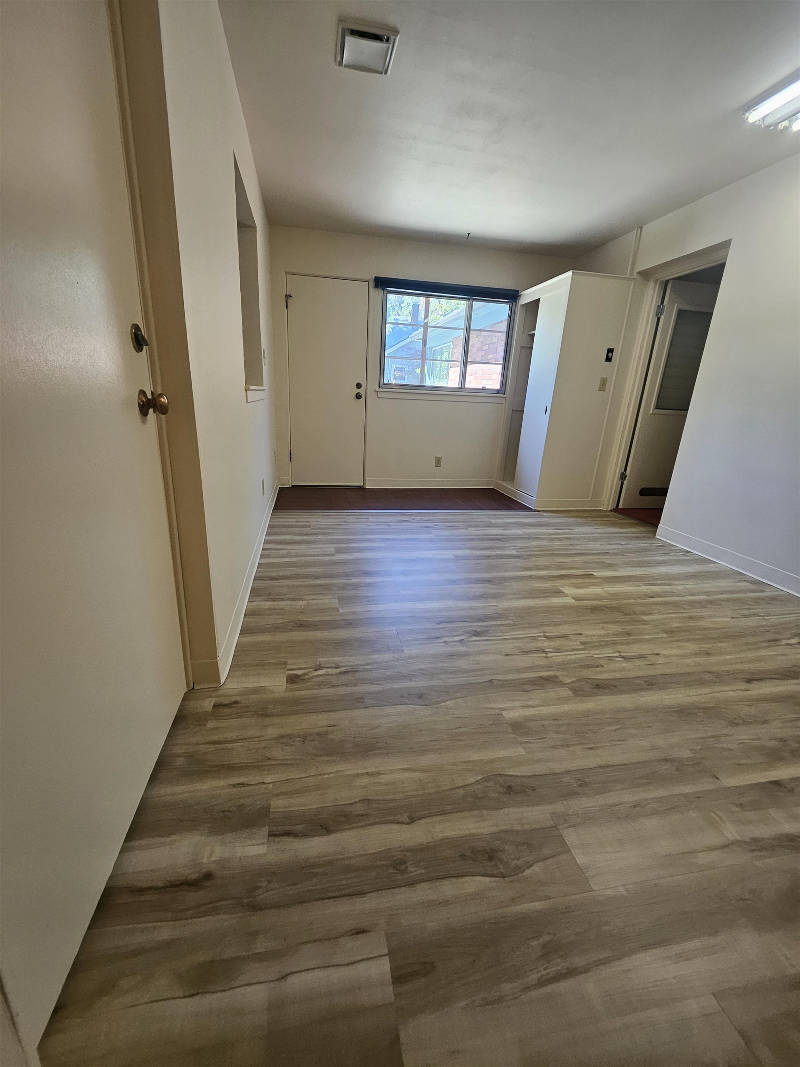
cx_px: 400
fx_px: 401
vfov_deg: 106.2
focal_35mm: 13
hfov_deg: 89.9
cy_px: 534
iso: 125
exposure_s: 1/60
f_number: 2.2
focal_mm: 1.74
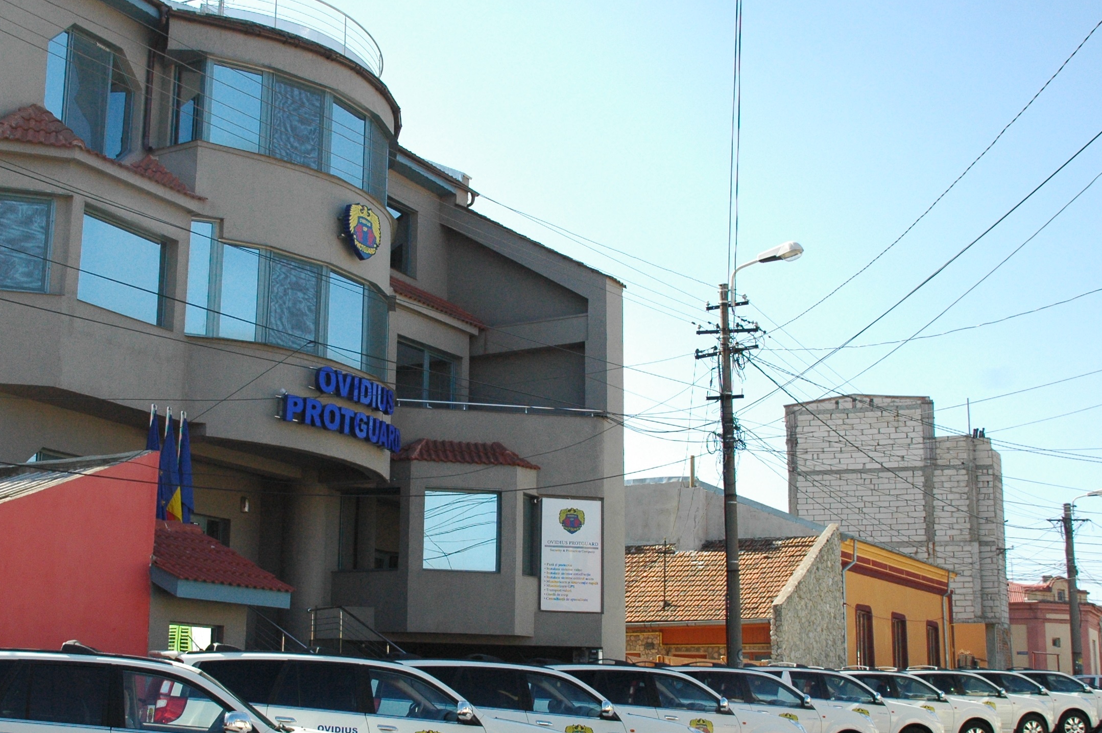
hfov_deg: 42.6
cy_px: 432
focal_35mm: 46
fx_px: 1407
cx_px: 437
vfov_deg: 29.1
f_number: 6.3
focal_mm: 22
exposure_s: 1/1250
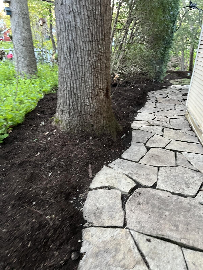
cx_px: 102
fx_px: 203
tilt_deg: -27.8
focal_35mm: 26
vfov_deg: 67.3
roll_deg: -0.6
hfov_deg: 53.1
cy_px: 135
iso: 500
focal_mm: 5.7
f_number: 1.5
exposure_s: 1/60
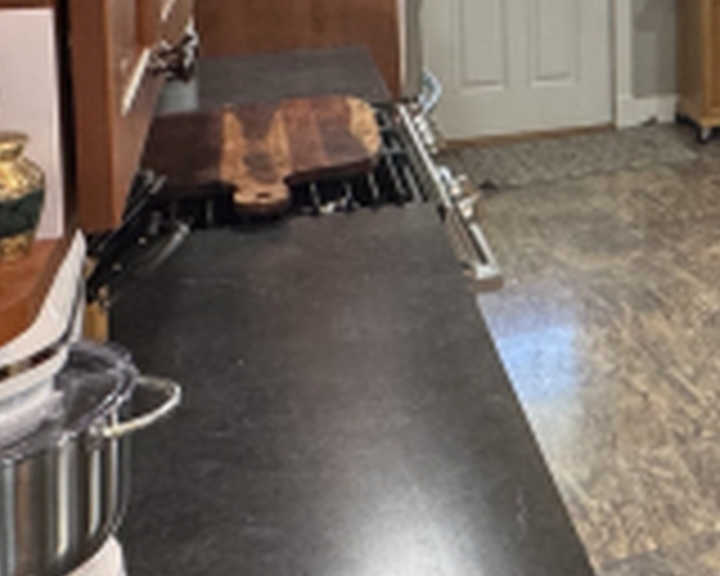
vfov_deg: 24.6
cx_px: 866
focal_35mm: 57
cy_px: -81
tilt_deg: -6.2
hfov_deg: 28.6
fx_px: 1215
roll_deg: -0.9
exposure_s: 1/120
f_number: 2.2
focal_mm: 2.22
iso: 320
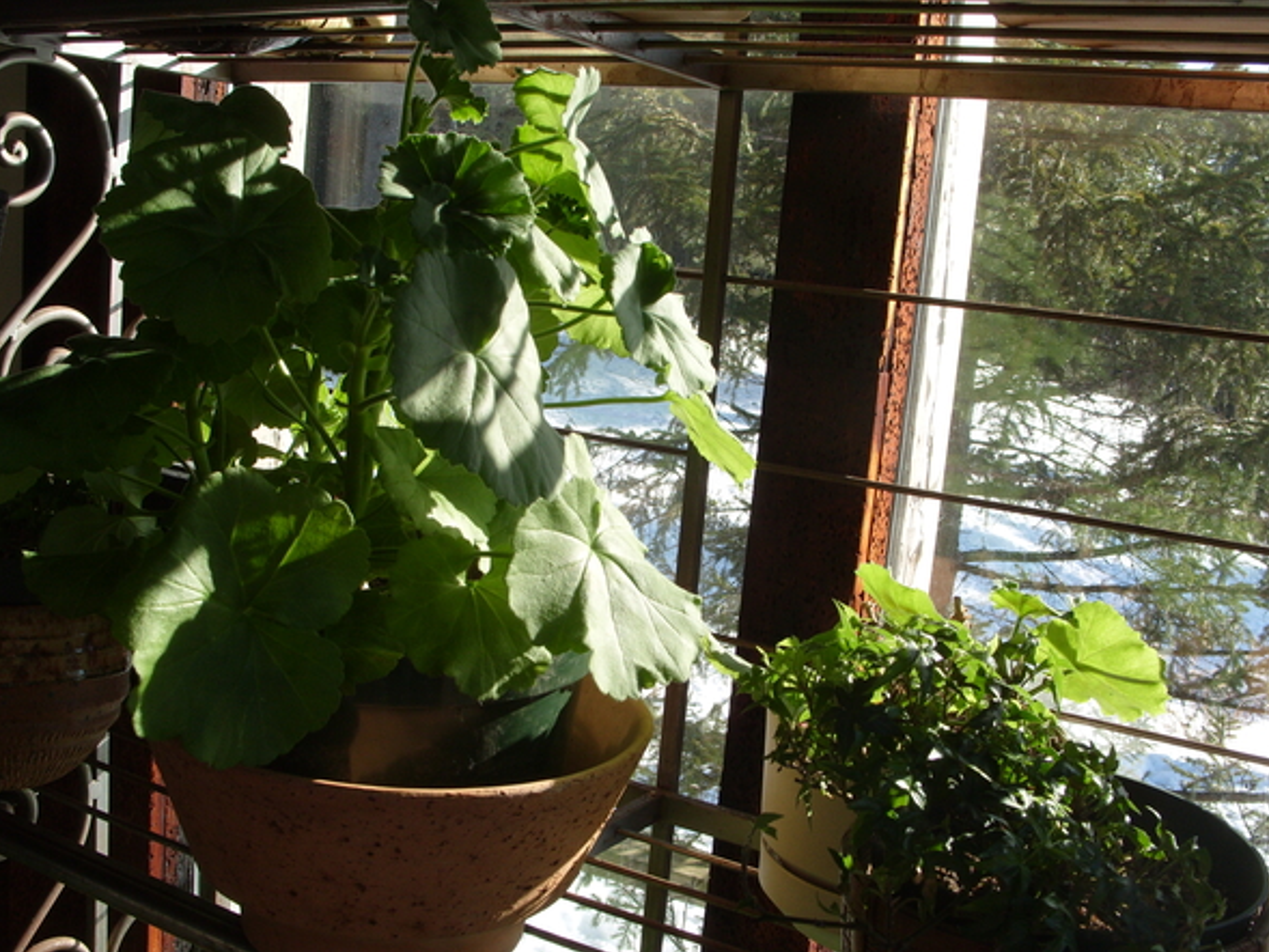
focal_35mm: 38
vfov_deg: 37.7
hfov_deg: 49.0
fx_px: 1393
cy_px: 489
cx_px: 610
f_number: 5.3
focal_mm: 7.8
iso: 80
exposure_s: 1/250
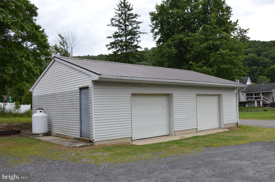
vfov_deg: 39.9
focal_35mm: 33
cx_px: 138
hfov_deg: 57.3
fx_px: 252
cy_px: 91
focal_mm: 22
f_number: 7.1
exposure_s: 1/200
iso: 100
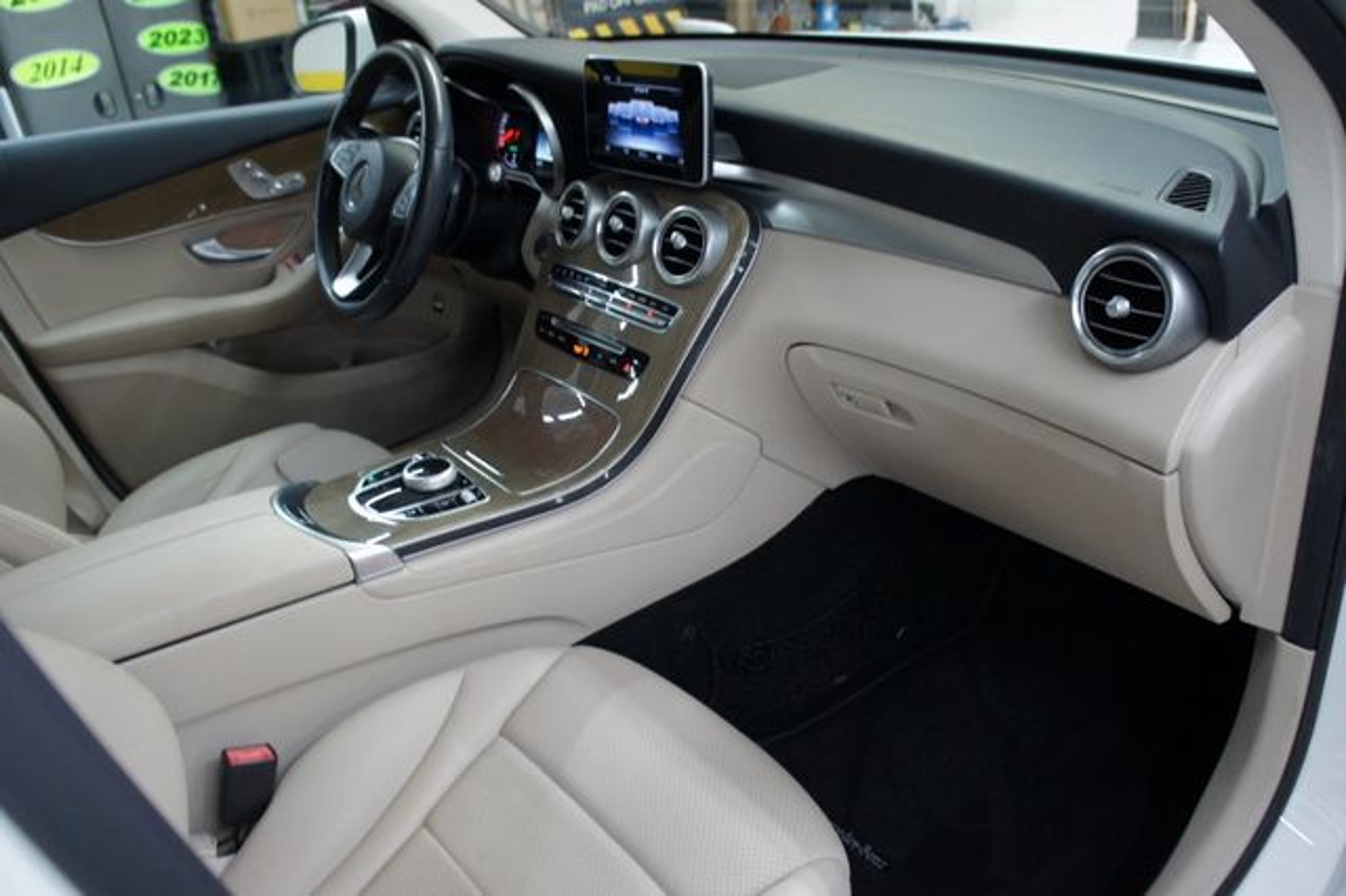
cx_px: 673
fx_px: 1009
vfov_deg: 47.9
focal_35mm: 27
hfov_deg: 67.4
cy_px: 448
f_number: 3.5
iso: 640
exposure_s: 1/30
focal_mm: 18
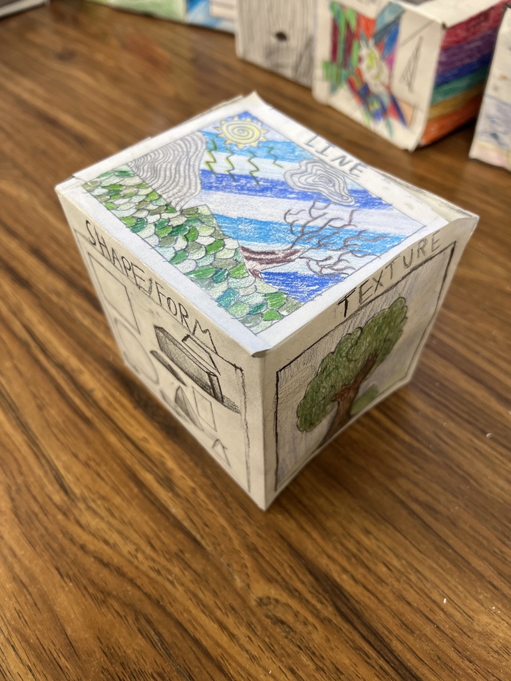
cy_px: 340
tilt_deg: -49.0
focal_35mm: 26
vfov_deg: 67.3
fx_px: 512
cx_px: 256
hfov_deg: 53.1
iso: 100
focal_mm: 5.7
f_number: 1.5
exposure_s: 1/120
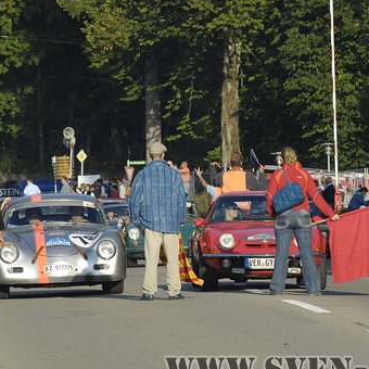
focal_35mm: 466
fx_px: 5620
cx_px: 245
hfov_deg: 3.8
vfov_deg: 3.8
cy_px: 195
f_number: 11
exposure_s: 1/320
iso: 400
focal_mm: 200
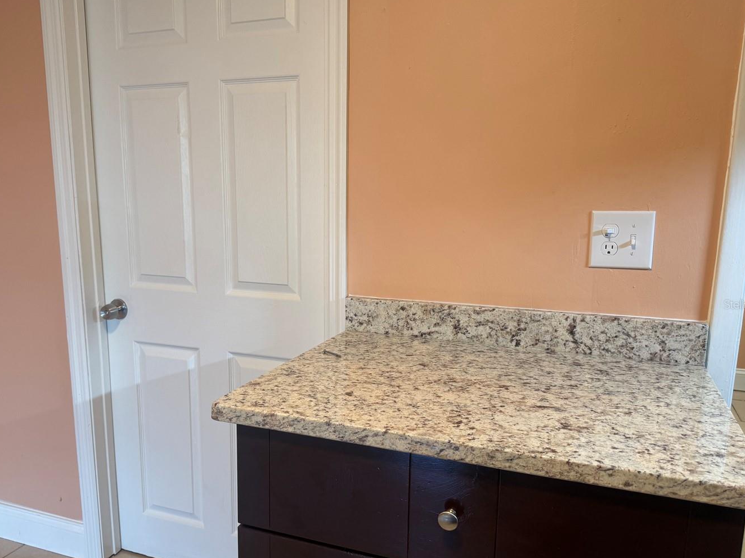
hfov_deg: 61.5
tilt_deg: -9.4
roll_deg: -0.2
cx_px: 327
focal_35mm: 29
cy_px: 304
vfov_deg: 48.2
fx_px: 624
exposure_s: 1/60
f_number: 1.78
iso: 125
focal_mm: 6.76
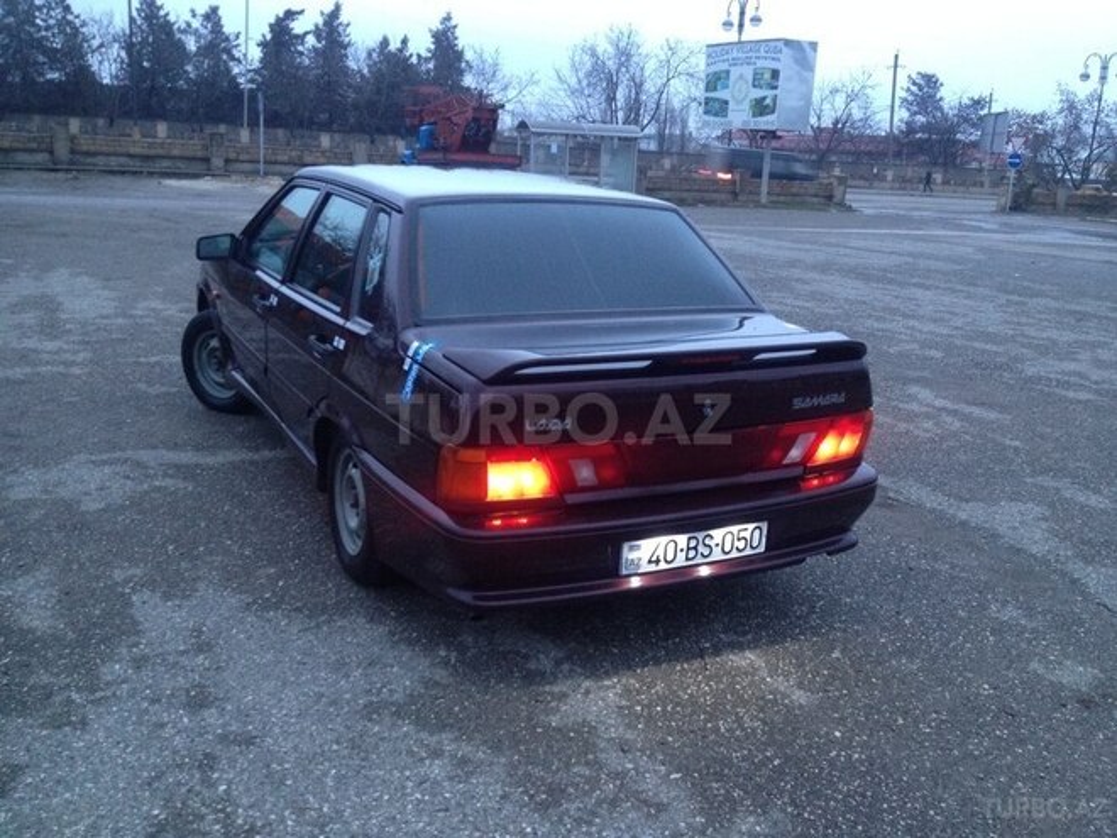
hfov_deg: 52.6
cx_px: 558
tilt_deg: -17.4
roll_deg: -5.6
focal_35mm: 35
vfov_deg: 40.7
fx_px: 1129
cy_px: 419
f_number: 2.4
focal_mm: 4.28
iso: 200
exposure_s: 1/20
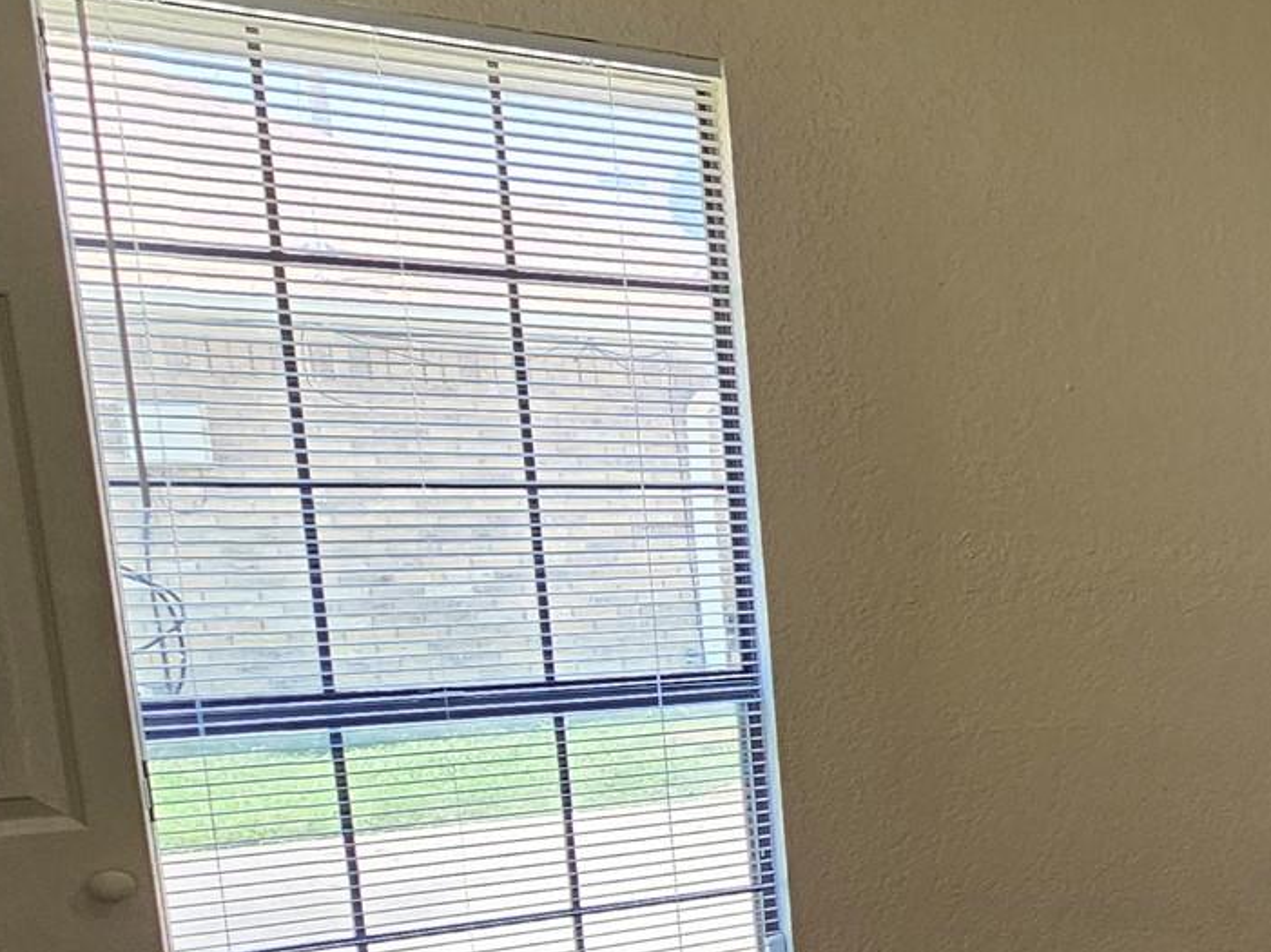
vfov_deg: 36.7
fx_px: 1395
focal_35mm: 38
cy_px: 733
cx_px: 1603
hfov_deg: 35.6
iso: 100
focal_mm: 2.2
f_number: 2.2
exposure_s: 1/60
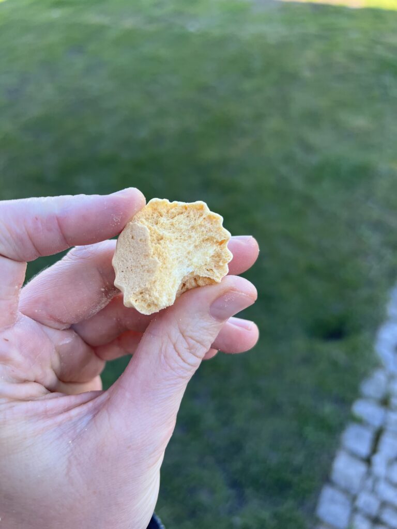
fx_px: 398
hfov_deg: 53.1
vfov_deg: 67.3
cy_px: 264
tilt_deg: -46.6
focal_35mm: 26
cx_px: 198
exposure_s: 1/284
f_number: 1.5
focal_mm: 5.7
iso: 40
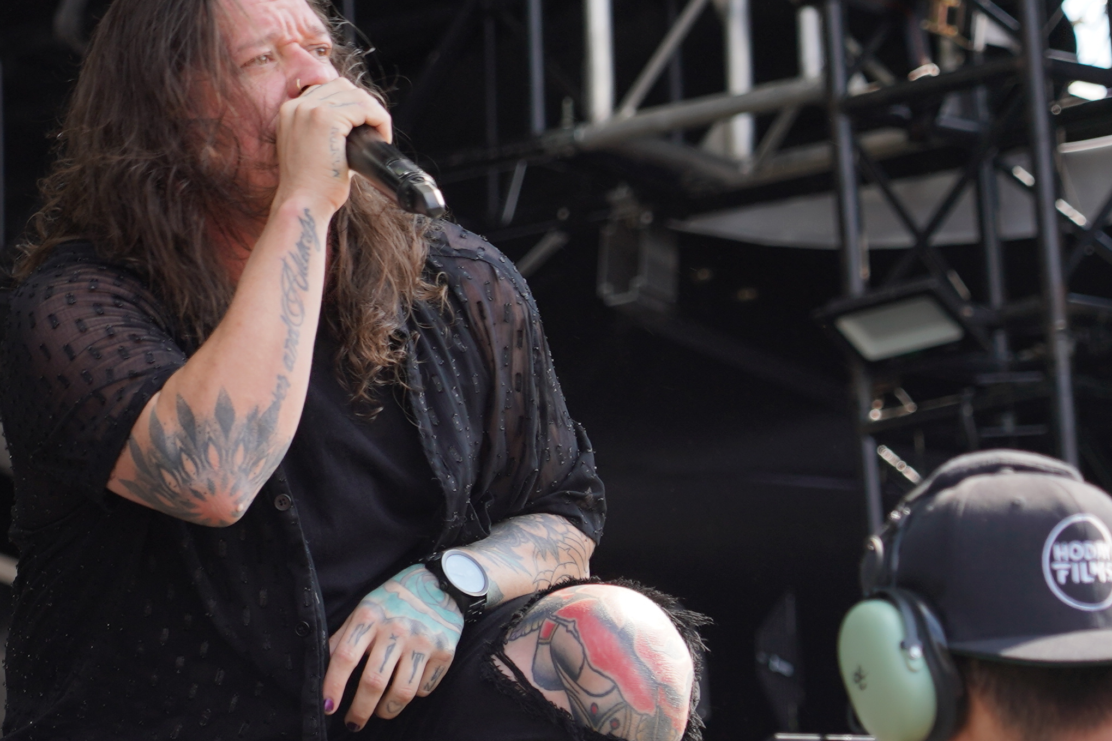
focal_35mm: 309
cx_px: -225
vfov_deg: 4.4
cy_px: 341
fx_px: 9543
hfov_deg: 6.6
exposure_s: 1/200
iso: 100
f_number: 5
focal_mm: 105
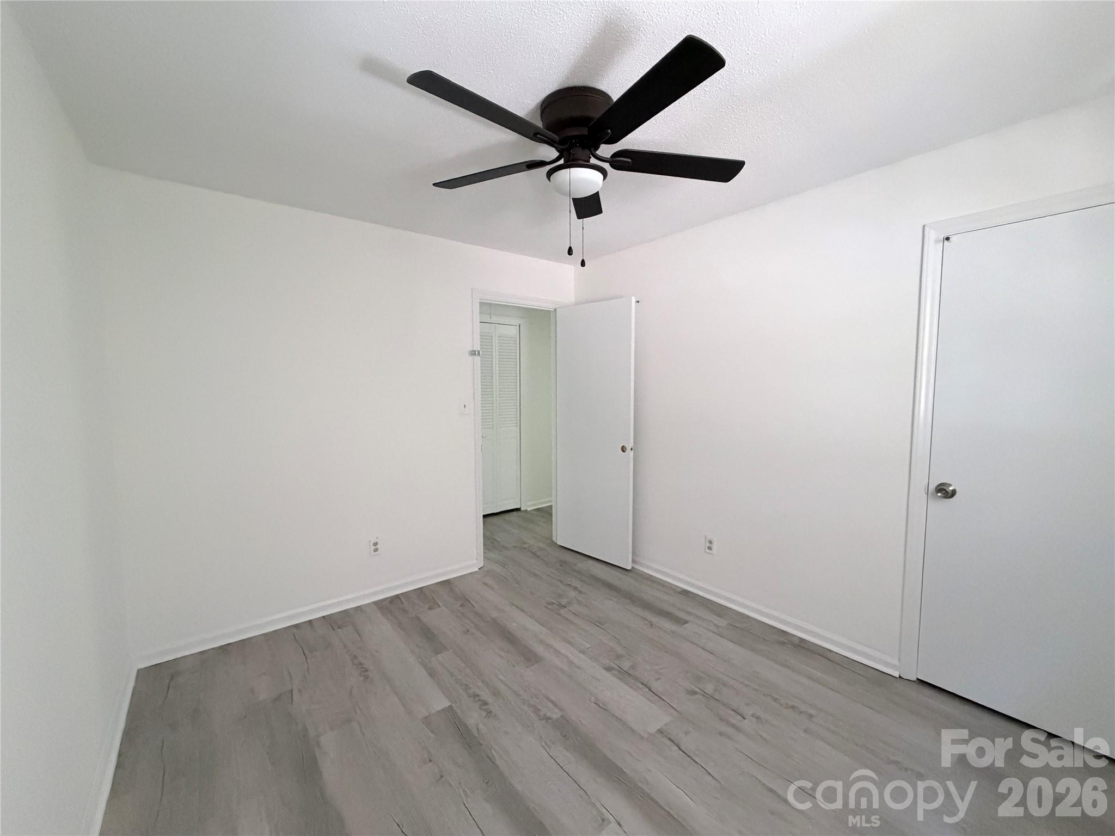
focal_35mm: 14
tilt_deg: -4.9
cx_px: 558
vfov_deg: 85.7
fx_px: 451
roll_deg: +0.8
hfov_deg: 102.1
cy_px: 418
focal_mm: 2.22
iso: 800
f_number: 2.2
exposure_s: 1/60
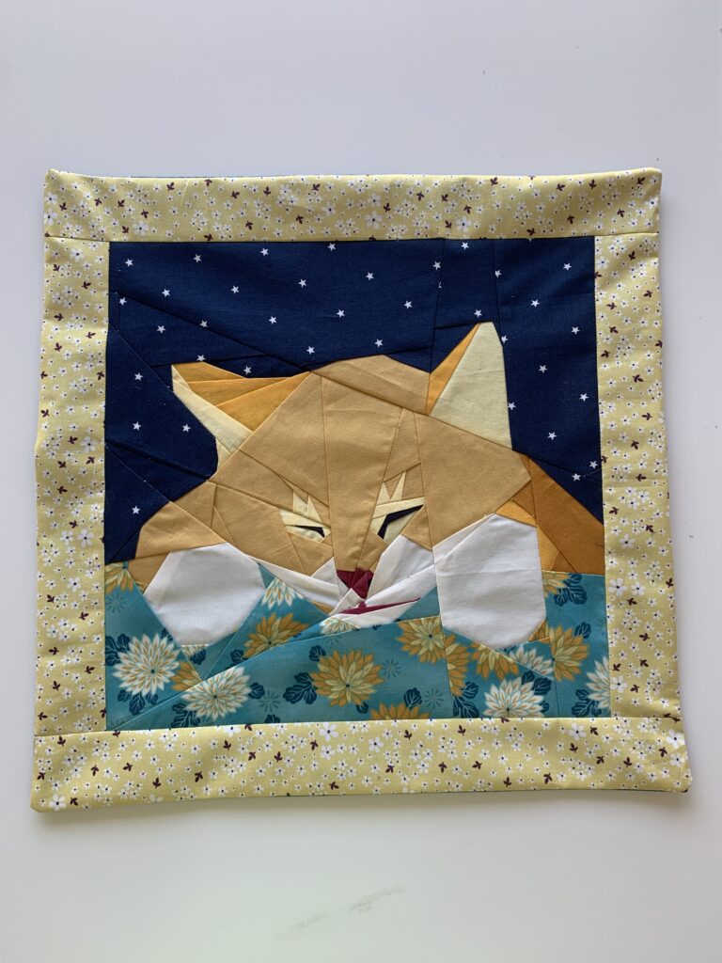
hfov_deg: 53.1
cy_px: 482
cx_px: 361
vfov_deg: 67.3
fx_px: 723
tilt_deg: -84.0
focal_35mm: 26
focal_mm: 4.25
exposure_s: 1/121
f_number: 1.8
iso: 64
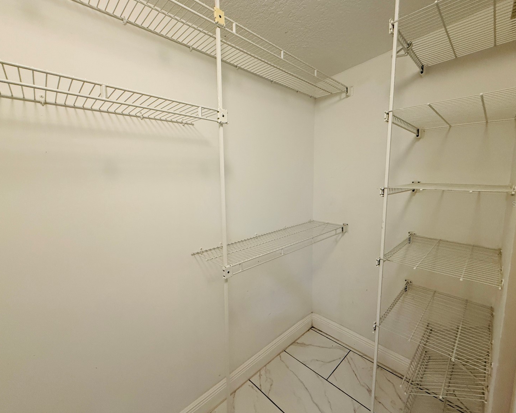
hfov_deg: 96.8
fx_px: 229
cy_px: 204
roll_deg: +0.6
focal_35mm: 15
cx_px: 263
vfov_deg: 84.0
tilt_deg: -6.0
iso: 320
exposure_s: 1/120
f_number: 2.2
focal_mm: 2.22
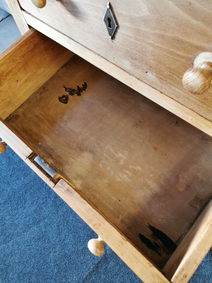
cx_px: 106
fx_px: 220
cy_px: 142
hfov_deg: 51.4
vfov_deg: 65.3
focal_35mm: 27
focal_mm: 5.58
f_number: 1.8
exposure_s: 1/50
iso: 200
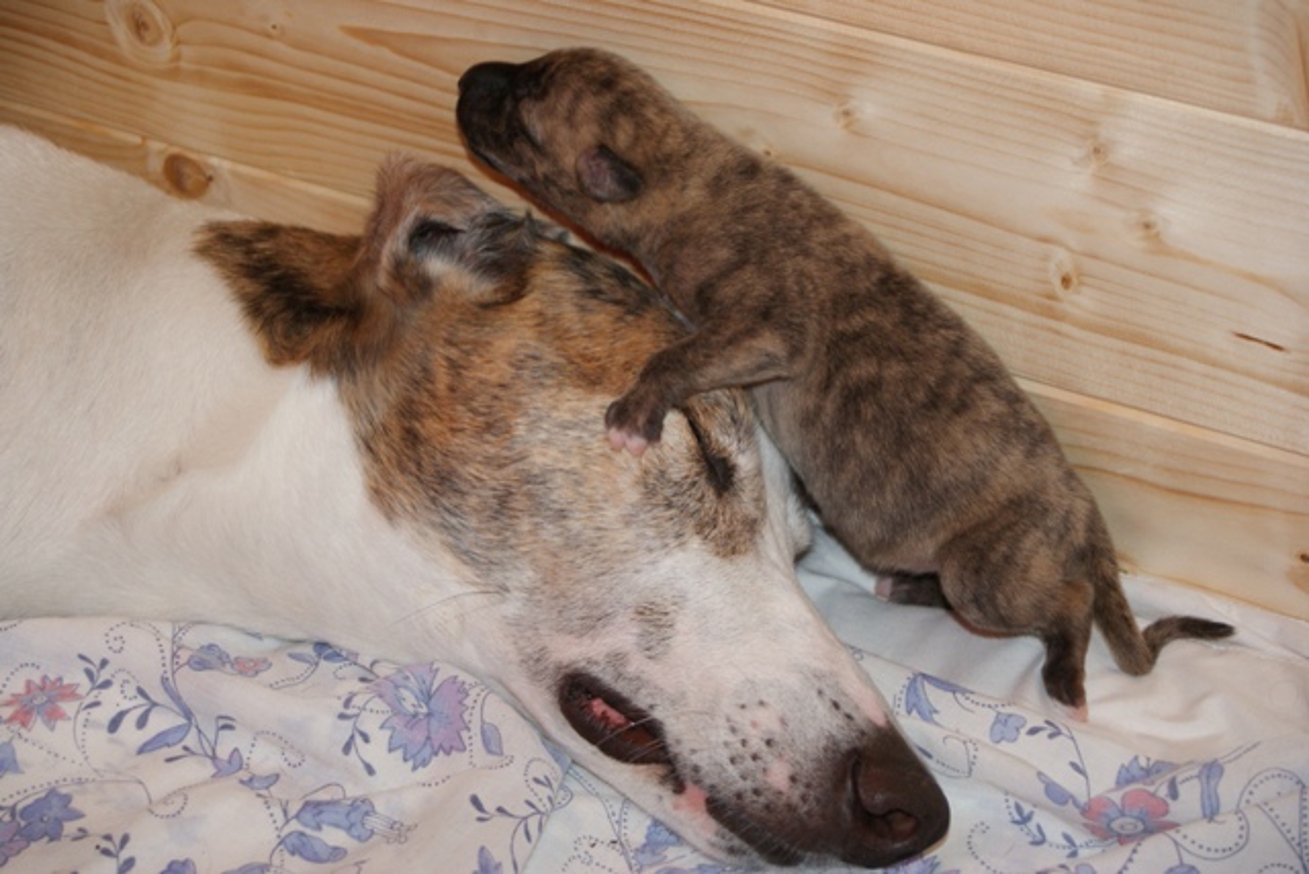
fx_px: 2728
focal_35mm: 75
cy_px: 437
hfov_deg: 27.0
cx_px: 654
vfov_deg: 18.2
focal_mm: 50
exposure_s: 1/80
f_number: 5.6
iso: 400
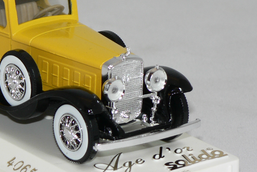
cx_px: 17
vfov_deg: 5.1
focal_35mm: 267
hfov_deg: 7.7
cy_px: 41
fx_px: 1906
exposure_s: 1/60
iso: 80
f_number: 3.2
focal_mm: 19.9
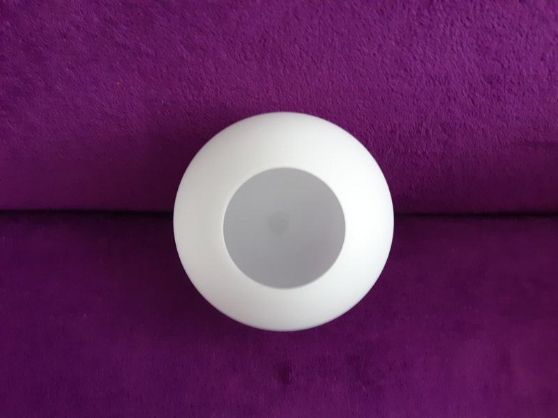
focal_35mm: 26
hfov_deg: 67.3
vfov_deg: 53.1
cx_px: 279
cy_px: 209
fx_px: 419
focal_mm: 3.93
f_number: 1.7
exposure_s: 1/33
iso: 200
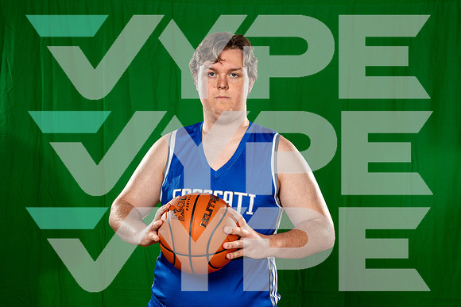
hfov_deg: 38.9
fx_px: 653
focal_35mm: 51
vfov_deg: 26.5
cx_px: 230
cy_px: 154
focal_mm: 51
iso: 250
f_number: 8
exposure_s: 1/250
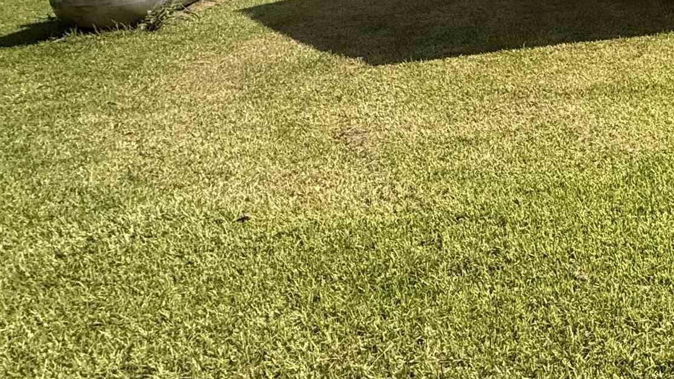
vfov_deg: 25.2
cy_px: -90
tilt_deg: -2.1
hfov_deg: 32.7
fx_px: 751
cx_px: 919
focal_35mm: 42
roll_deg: +0.2
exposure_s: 1/1795
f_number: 2.2
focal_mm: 2.22
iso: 50
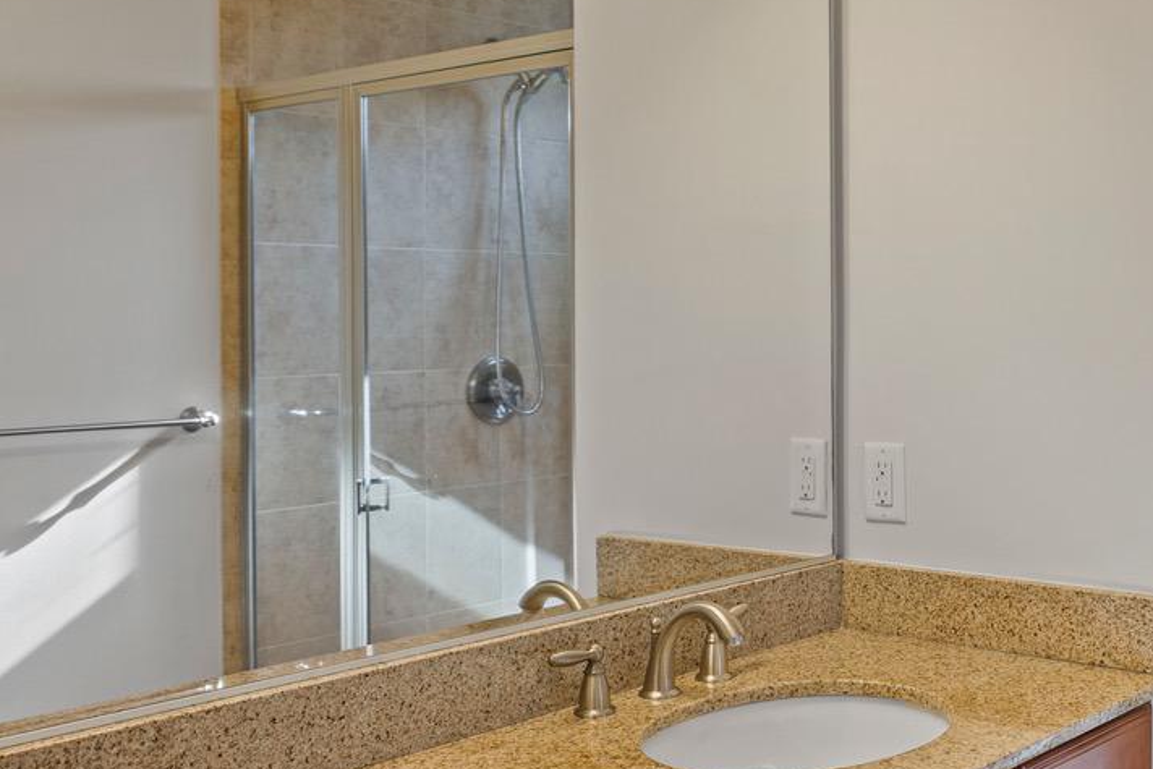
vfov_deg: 29.0
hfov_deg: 40.3
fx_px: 1473
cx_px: 983
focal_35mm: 46
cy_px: 252
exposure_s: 1/30
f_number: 2.8
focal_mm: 16
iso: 400
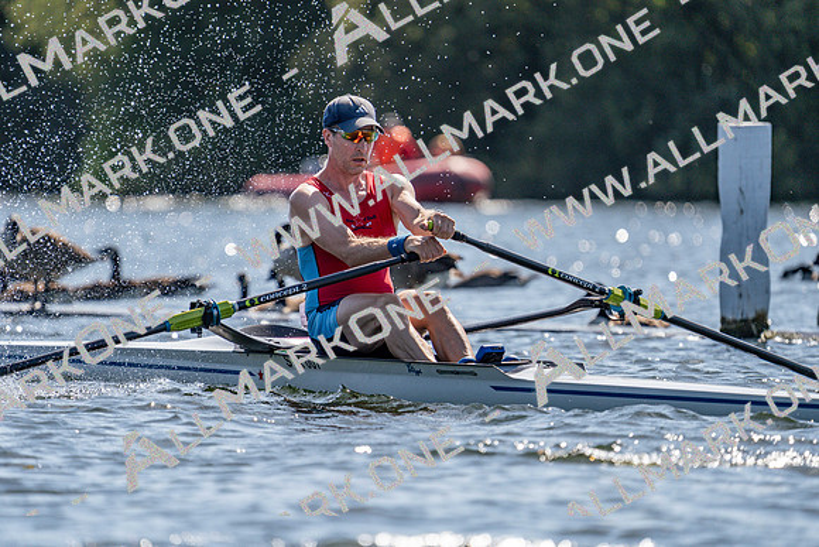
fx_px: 11127
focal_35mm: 489
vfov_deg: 2.8
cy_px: 274
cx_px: 410
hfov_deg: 4.2
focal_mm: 489
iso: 320
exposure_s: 1/2000
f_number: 6.3
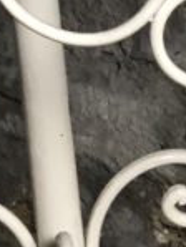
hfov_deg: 4.2
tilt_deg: -31.9
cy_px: 197
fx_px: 2554
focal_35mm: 357
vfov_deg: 5.5
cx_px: 188
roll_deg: +4.9
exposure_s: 1/25
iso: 125
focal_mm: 6
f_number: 2.4
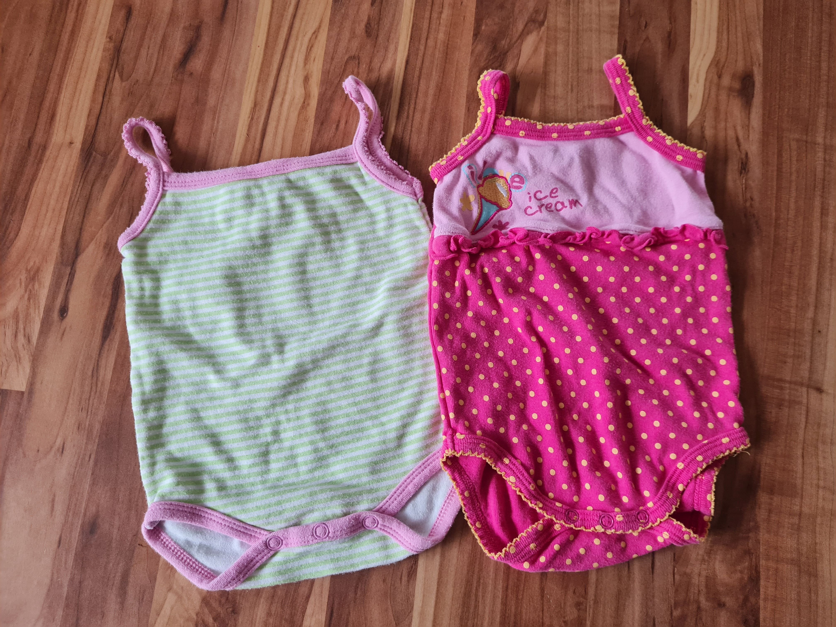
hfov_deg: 67.3
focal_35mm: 26
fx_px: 628
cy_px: 314
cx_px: 418
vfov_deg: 53.1
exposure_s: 1/100
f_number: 1.8
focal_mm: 5.4
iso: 200
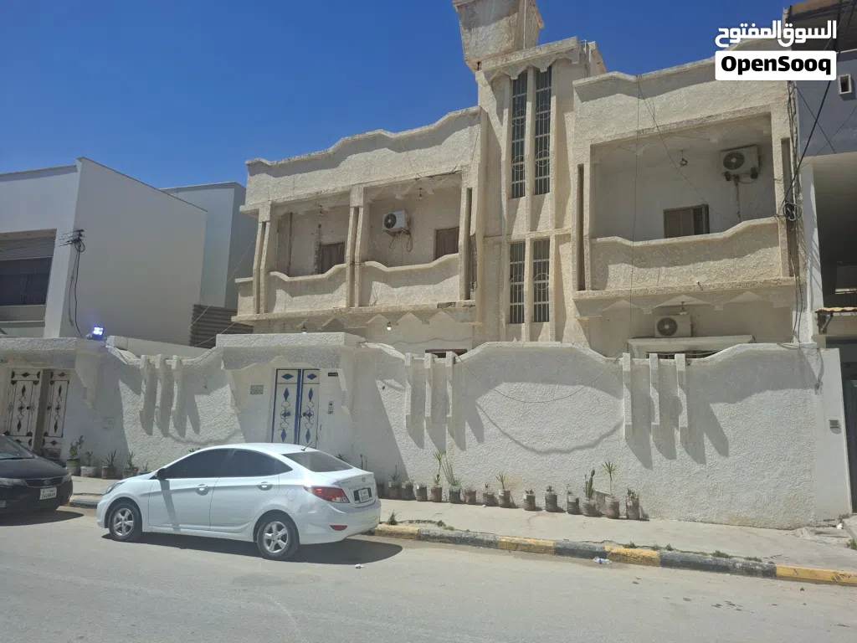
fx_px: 569
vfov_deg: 58.9
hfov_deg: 73.9
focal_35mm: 23
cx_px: 428
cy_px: 322
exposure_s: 1/2119
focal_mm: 5.54
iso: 50
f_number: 1.8
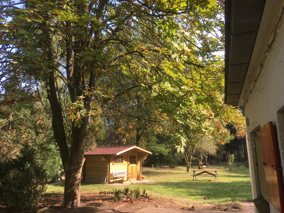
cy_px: 106
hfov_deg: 61.7
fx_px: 238
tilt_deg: +11.3
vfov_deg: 48.2
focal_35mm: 29
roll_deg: +0.6
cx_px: 142
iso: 25
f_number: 2.2
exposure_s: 1/277
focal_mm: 4.15
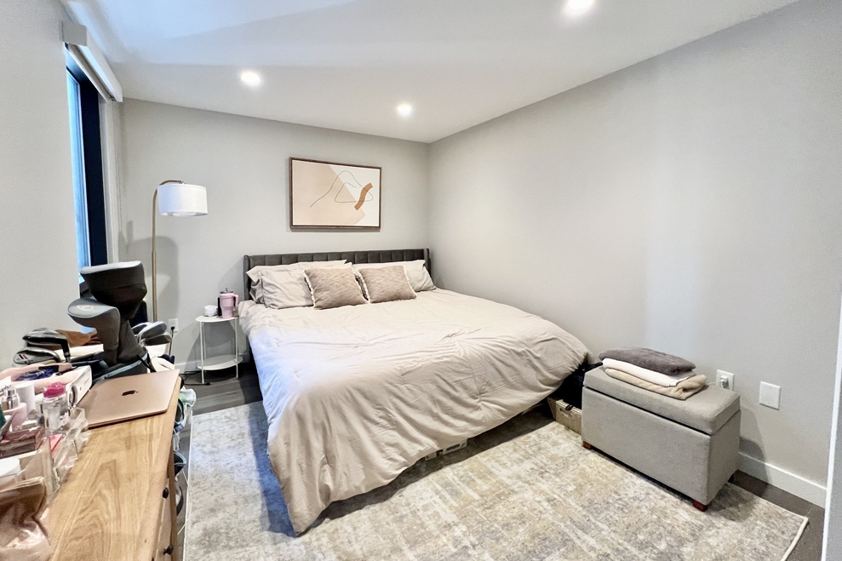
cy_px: 255
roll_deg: +0.8
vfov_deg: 81.0
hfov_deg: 104.3
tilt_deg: -4.2
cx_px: 415
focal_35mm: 14
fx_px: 327
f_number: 1.8
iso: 200
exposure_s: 1/60
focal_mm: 1.57
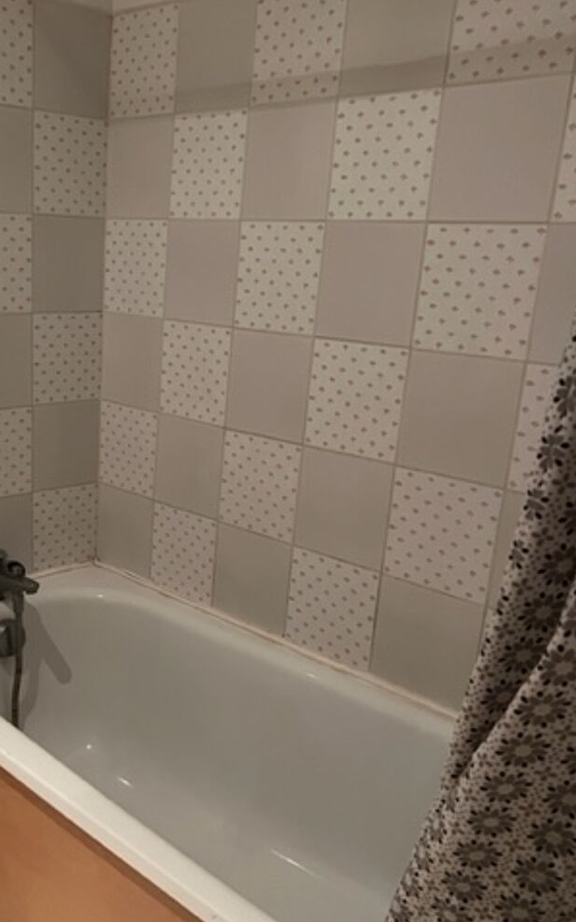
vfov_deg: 52.6
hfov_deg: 33.6
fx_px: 929
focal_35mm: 37
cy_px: 519
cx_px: 132
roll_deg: -2.3
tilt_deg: -16.7
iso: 500
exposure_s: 1/33
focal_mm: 5.7
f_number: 1.5
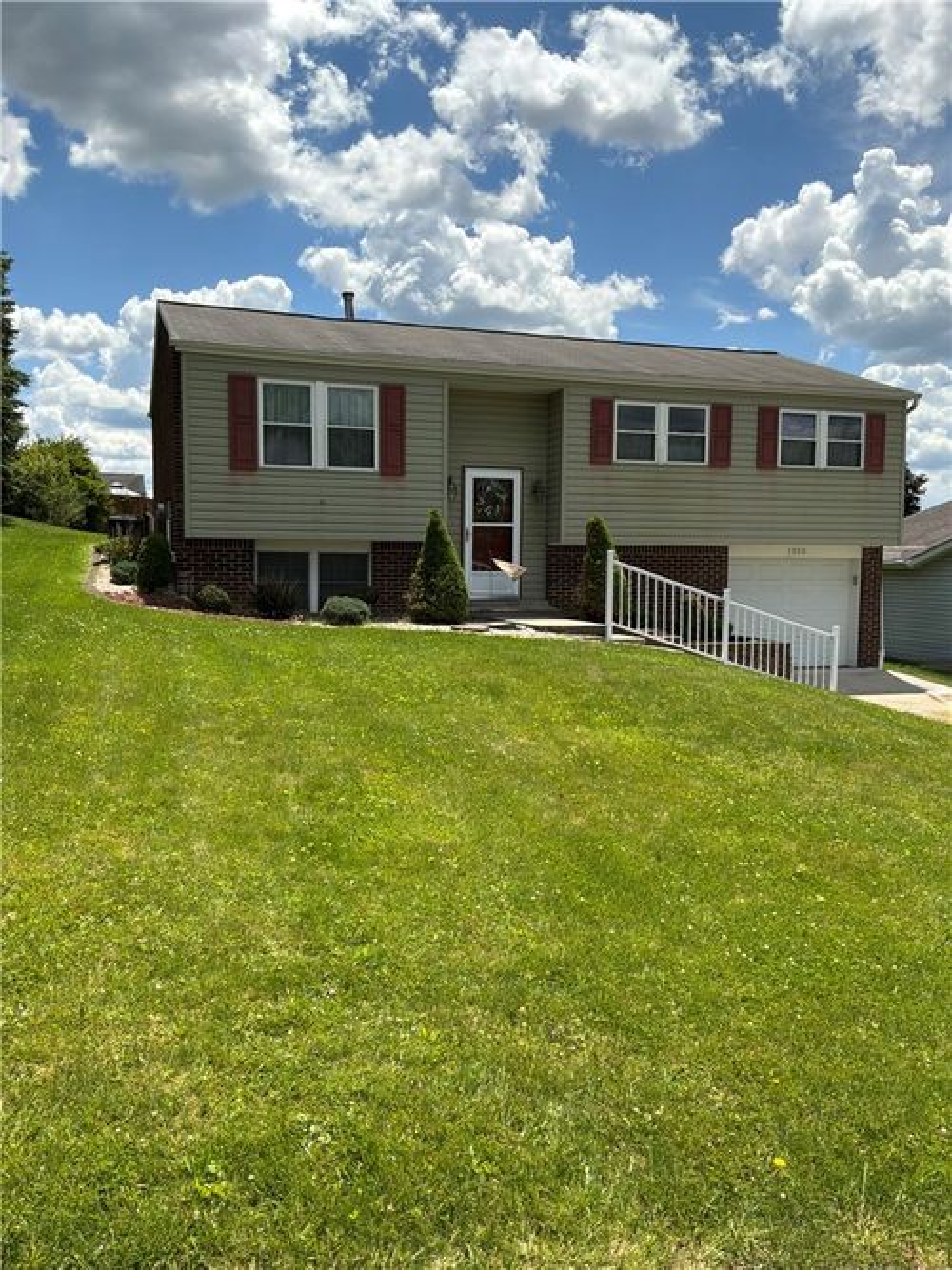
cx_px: 476
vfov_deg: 63.5
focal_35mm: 28
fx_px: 1027
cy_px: 635
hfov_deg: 49.7
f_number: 1.8
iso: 25
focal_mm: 3
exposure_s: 1/2320
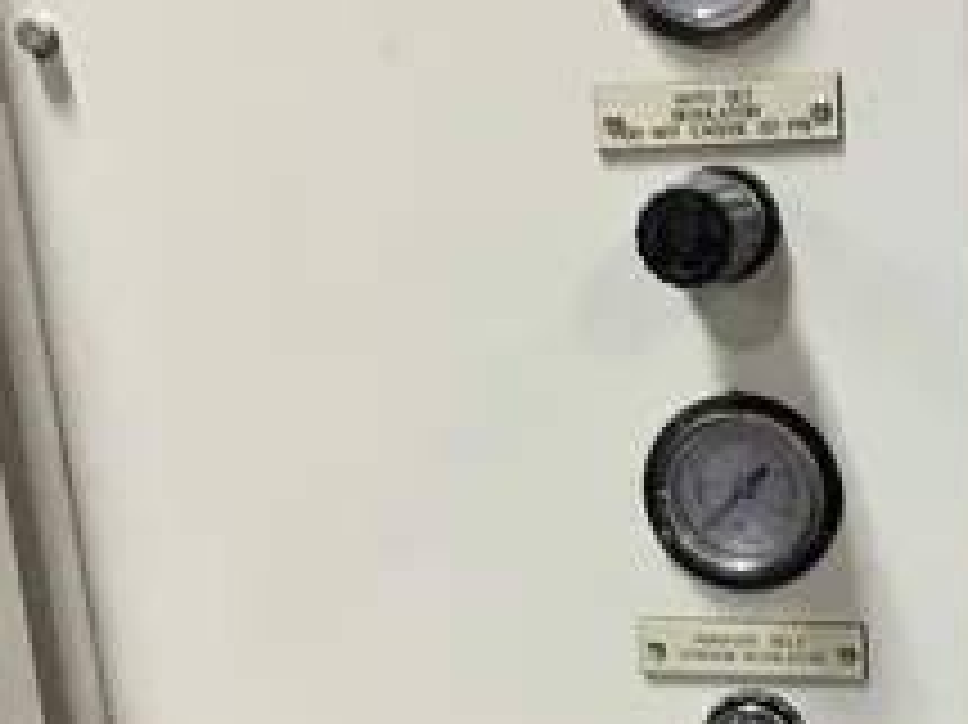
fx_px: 1509
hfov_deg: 34.5
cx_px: 774
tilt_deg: -14.2
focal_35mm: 54
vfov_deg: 26.9
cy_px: 454
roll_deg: +2.4
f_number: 1.8
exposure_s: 1/60
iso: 125
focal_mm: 3
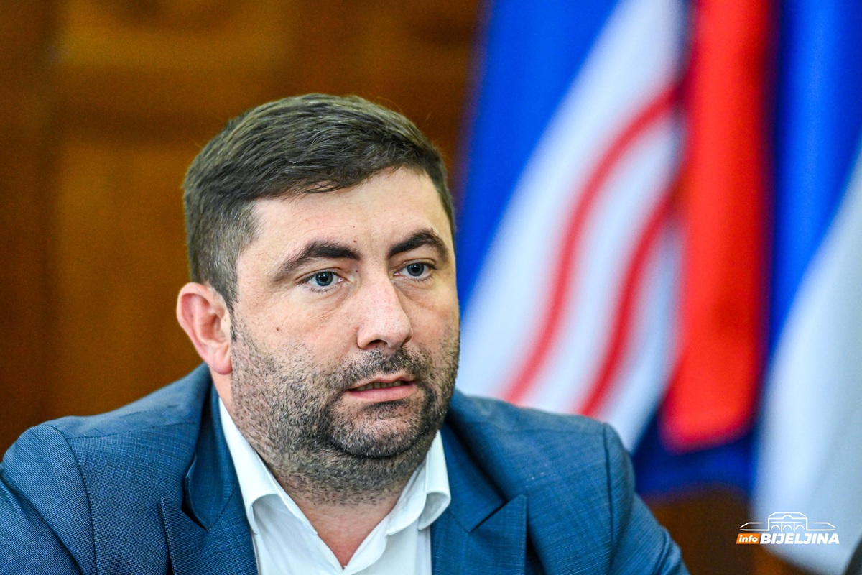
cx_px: 431
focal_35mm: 200
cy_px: 288
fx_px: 4789
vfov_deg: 6.9
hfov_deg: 10.3
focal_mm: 200
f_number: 2.8
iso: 5000
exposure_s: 1/320
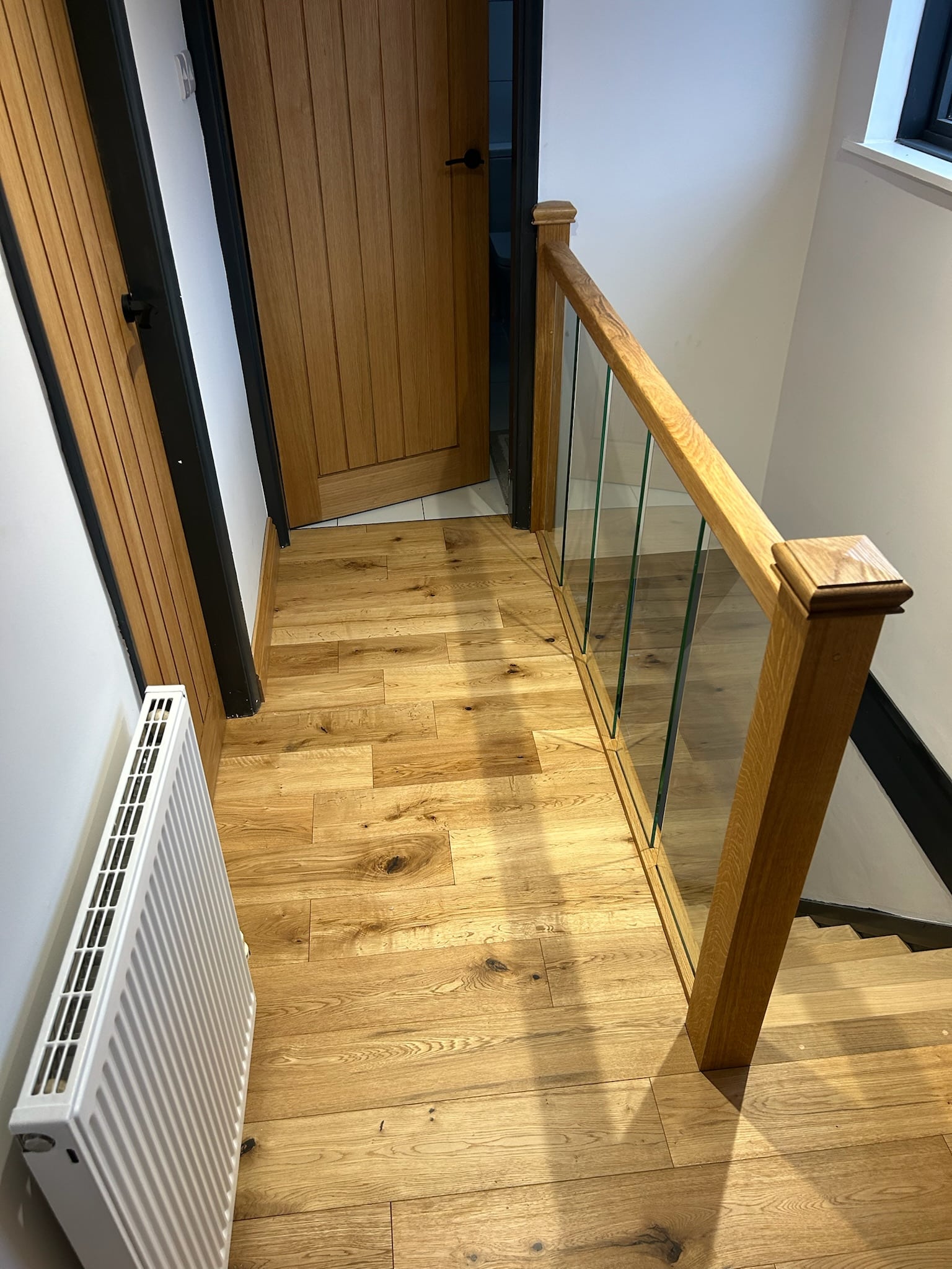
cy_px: 634
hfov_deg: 53.1
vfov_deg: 67.3
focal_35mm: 26
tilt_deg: -36.4
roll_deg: +1.8
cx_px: 476
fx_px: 953
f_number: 1.5
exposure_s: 1/50
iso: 100
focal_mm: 5.7
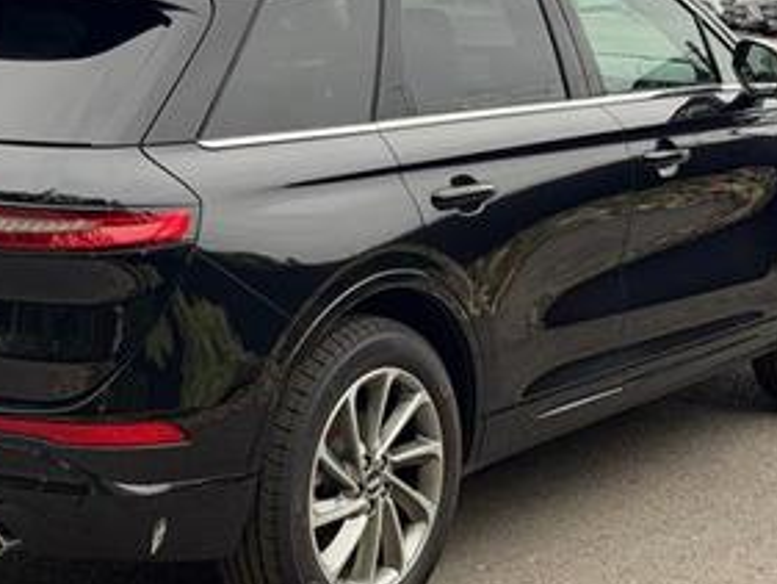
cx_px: 257
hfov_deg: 22.7
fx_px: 1931
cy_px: 244
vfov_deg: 17.2
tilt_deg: -5.4
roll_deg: -1.1
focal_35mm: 86
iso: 80
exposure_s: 1/687
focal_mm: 6.76
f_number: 1.78
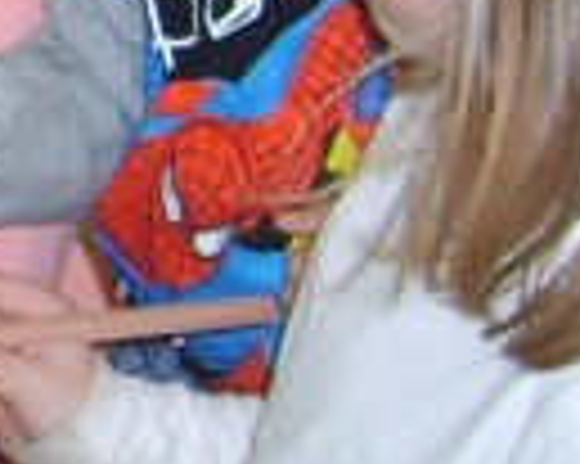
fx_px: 3636
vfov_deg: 7.2
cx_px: -967
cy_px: -194
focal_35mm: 212
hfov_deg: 8.2
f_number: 2.8
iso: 100
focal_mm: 5.8
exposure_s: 1/45
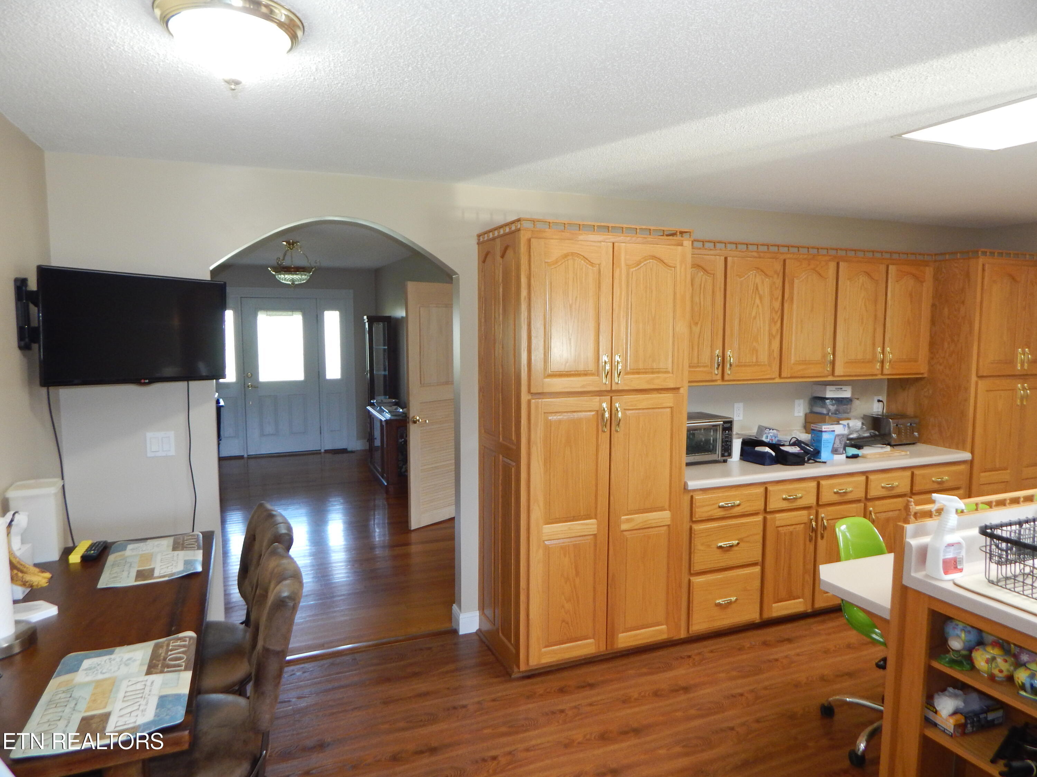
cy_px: 388
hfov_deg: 76.4
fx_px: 659
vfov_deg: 61.1
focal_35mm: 22
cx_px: 518
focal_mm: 4
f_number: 3
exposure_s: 1/30
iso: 200
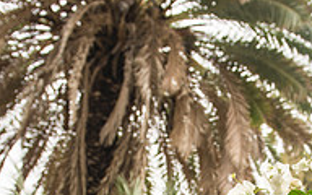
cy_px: 284
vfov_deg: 16.2
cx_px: 234
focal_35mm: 74
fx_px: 629
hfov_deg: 27.5
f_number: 3.5
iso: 100
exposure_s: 1/200
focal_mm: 24
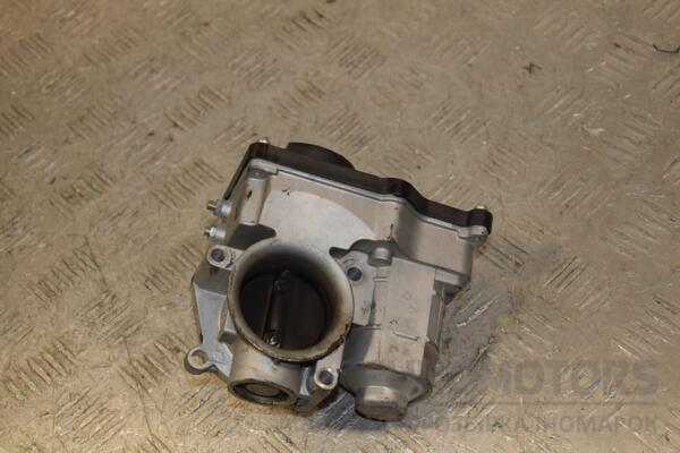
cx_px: 340
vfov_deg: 18.9
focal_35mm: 72
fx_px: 1360
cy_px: 226
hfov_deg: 28.1
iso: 800
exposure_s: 1/200
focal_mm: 48
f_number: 6.3
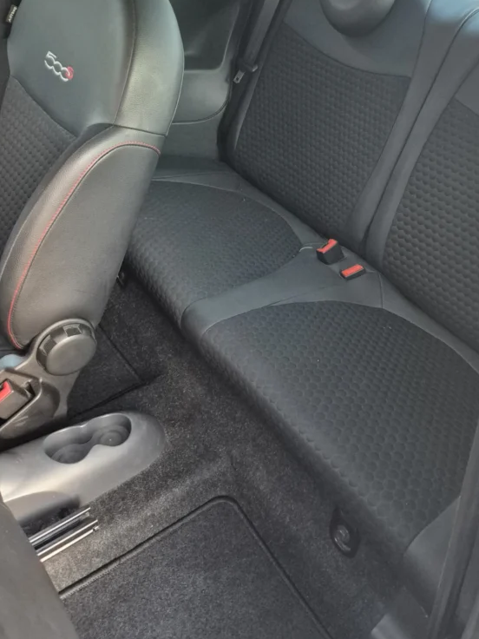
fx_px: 590
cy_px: 214
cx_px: 312
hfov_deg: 43.6
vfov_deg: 55.6
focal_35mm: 32
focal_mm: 5.4
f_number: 1.8
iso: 1600
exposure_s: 1/100
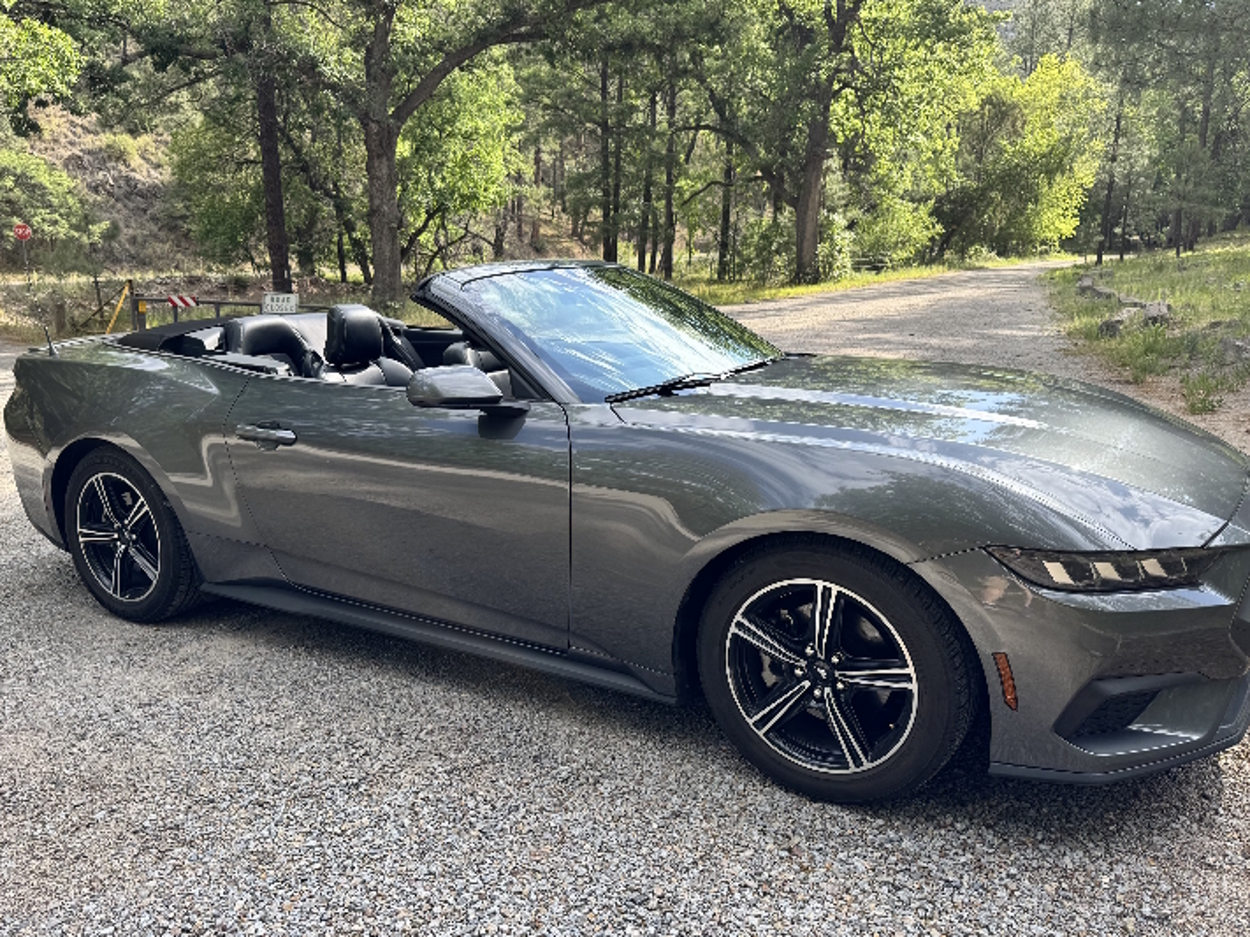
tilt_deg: -13.7
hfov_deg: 65.3
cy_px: 492
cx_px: 626
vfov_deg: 51.3
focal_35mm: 27
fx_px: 975
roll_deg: -1.2
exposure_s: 1/1010
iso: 80
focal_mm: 6.76
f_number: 1.78
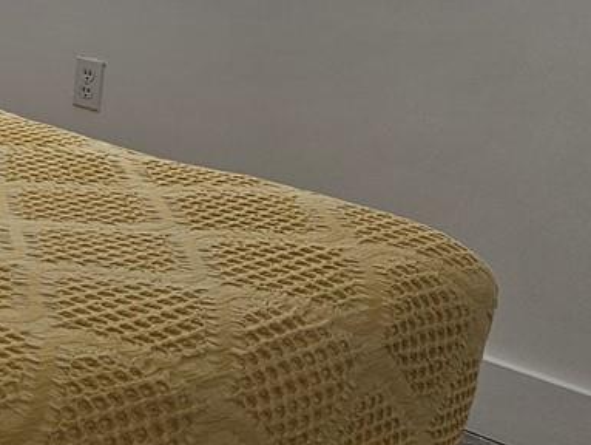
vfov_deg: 15.1
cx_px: -520
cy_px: -12
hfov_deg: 16.5
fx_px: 1641
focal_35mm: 96
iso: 80
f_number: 1.7
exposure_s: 1/180
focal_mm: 6.3
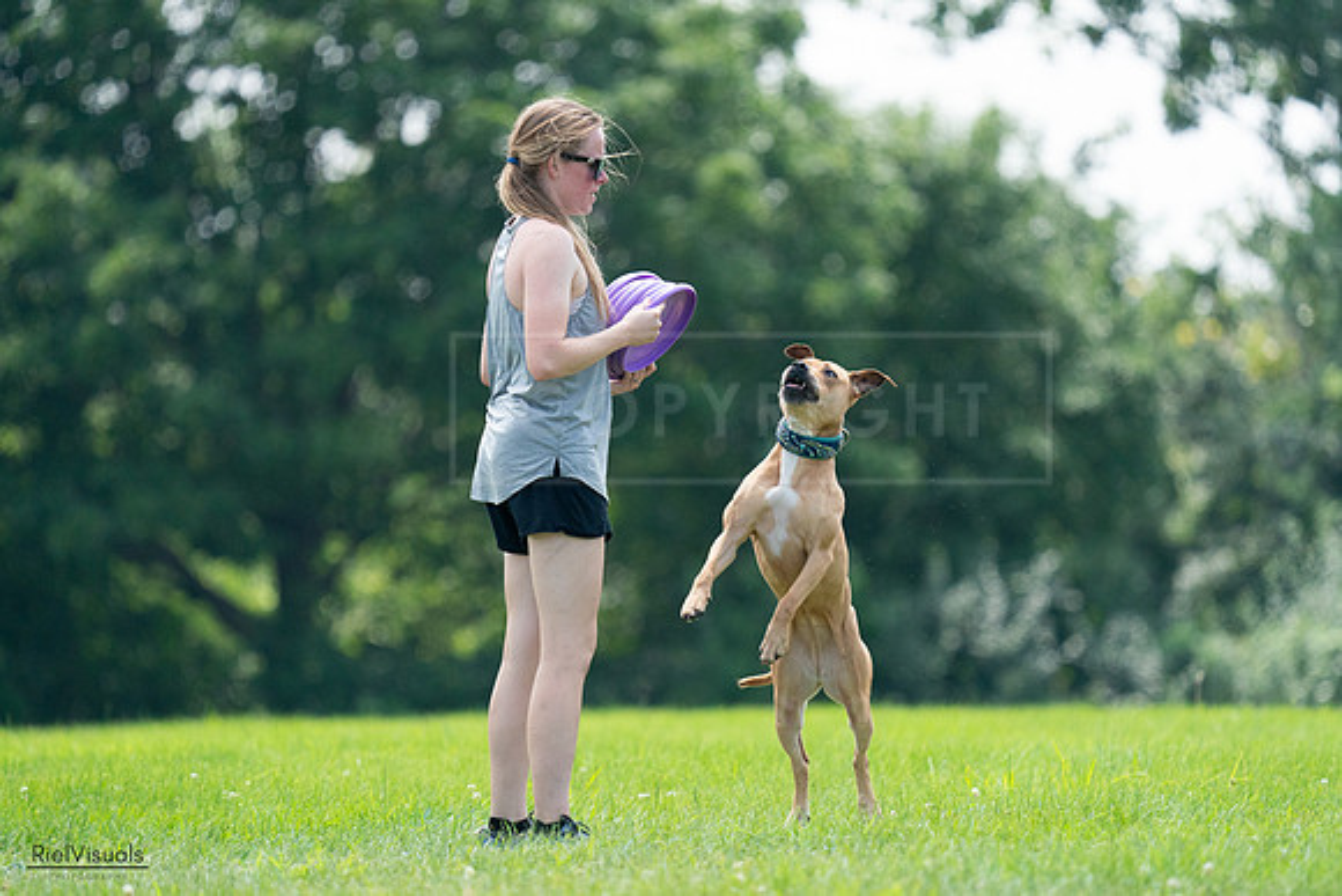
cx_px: 671
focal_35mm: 441
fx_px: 16443
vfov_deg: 3.1
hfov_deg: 4.7
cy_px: 448
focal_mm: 441
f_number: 6.3
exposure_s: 1/4000
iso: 2500
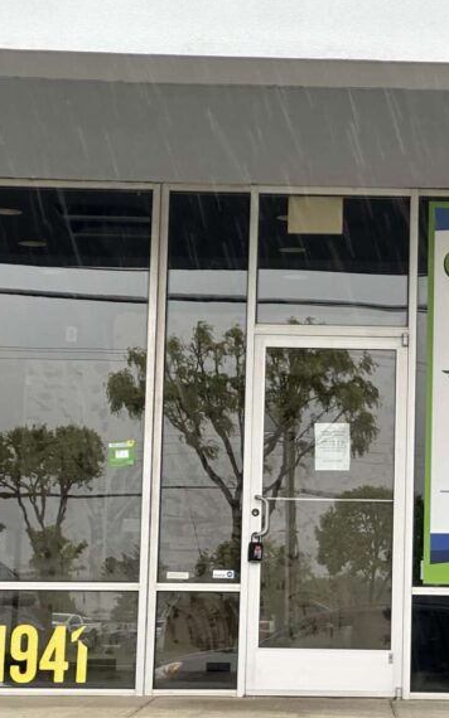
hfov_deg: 11.8
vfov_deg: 18.9
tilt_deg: +8.6
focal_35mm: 110
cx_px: 371
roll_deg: -1.2
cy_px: 356
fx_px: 2155
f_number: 2.8
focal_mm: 9
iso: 100
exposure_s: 1/99
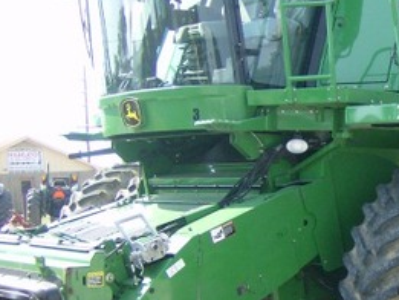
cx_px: 404
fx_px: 865
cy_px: 187
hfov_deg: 24.7
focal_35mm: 75
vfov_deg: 19.6
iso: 100
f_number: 2.8
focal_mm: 6
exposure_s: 1/453
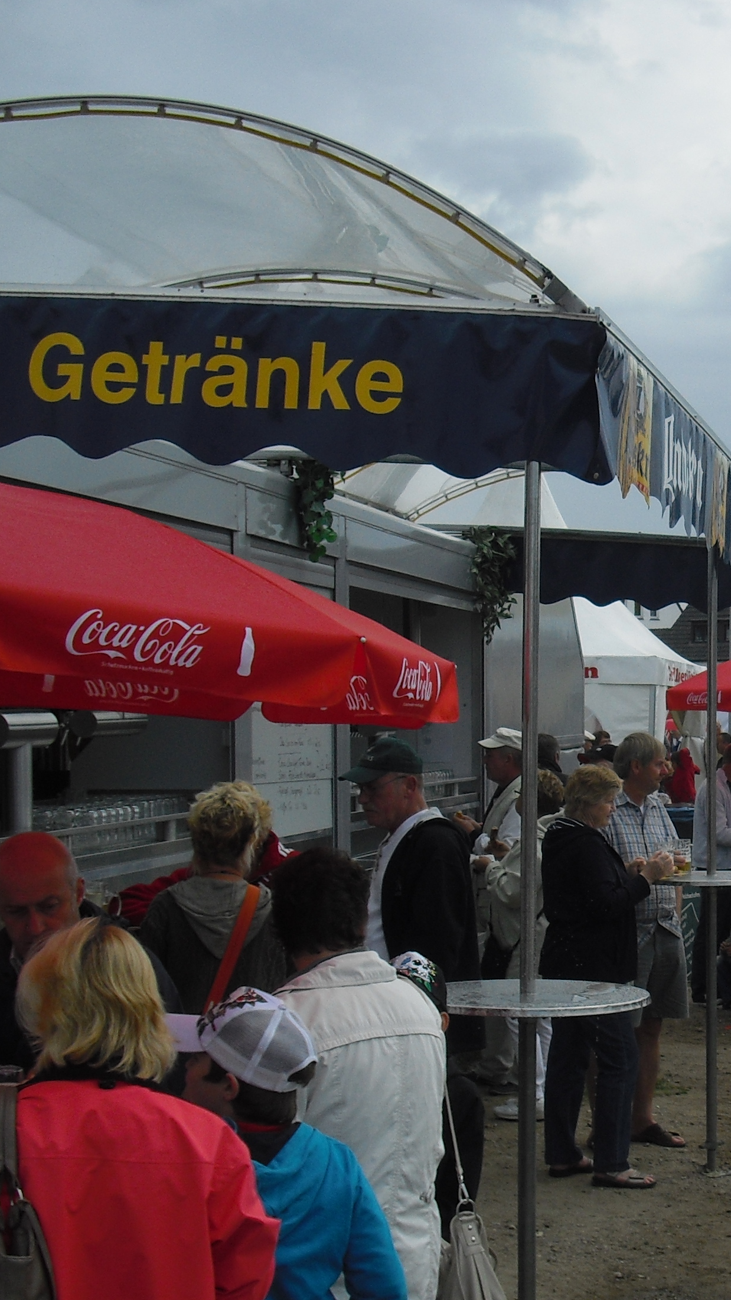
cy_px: 726
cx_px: 824
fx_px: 2240
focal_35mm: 65
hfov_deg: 17.8
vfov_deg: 32.3
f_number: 5.6
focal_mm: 6.2
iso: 64
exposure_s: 1/500
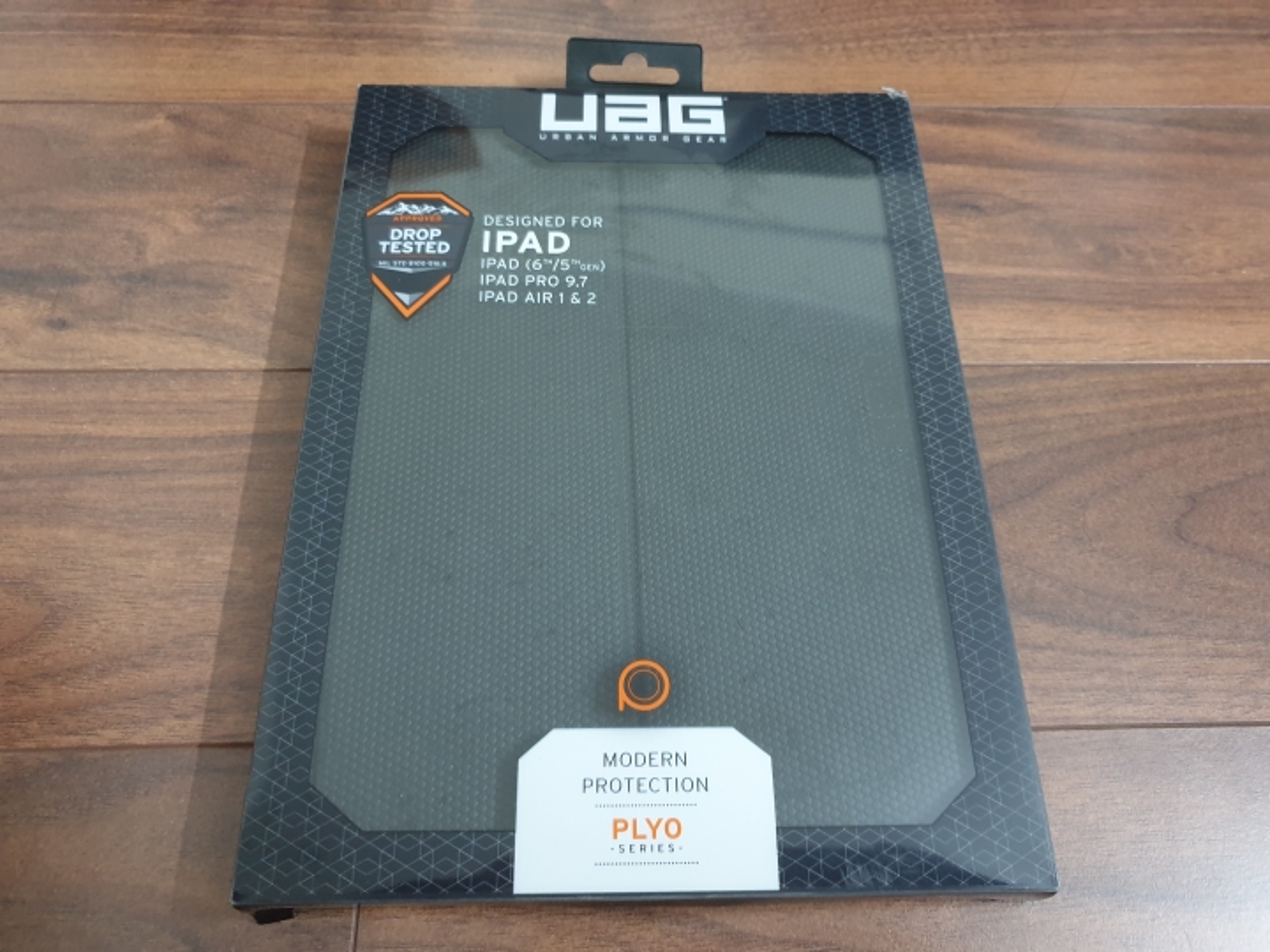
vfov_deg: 53.1
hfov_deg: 67.3
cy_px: 476
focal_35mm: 26
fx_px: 954
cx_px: 635
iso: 250
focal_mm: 4.3
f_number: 1.5
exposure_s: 1/17
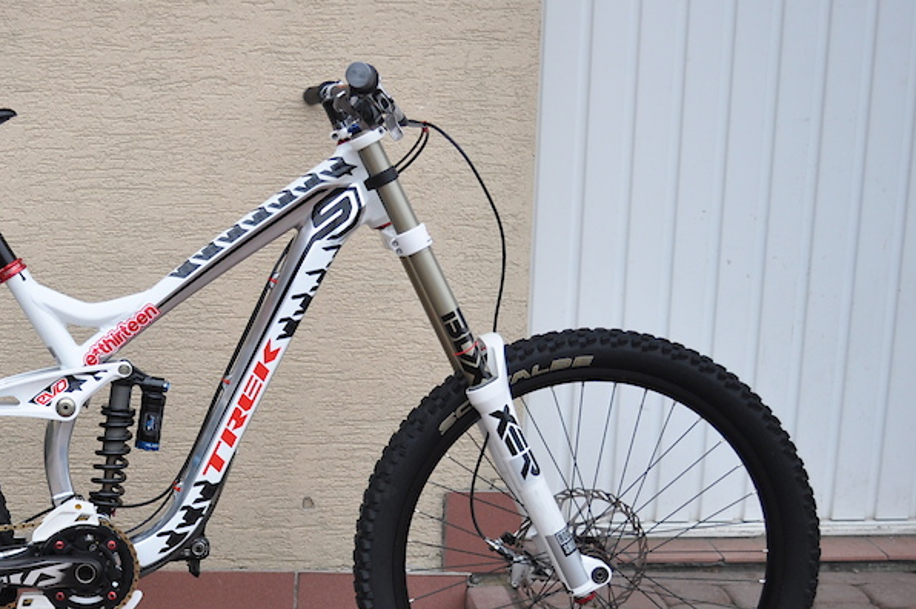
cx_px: 180
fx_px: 1703
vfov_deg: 20.2
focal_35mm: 67
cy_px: 411
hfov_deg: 29.4
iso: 500
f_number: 4.2
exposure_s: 1/60
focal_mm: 26
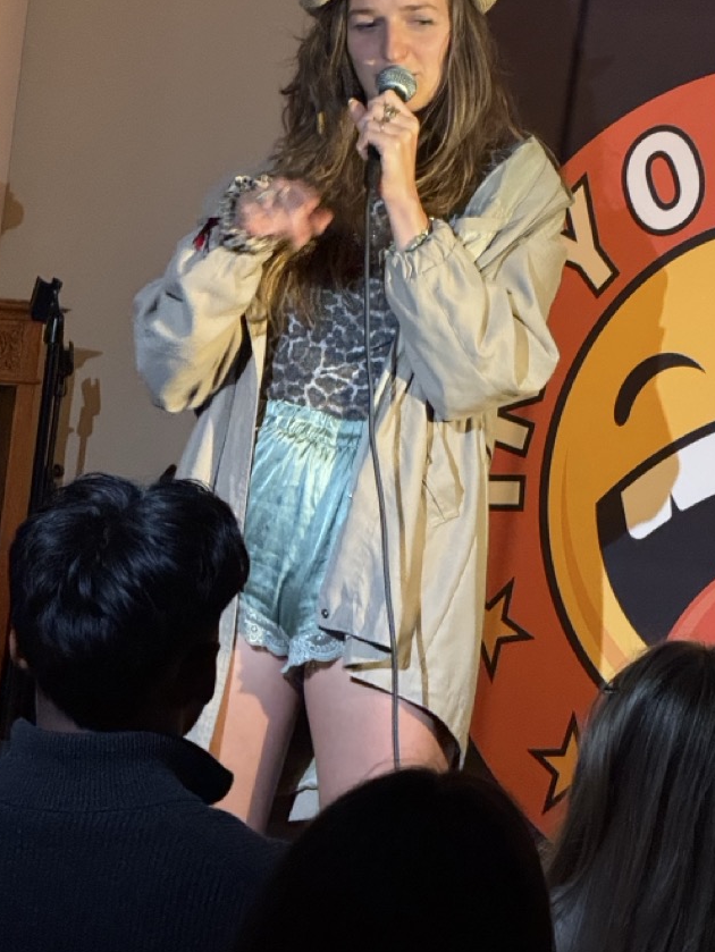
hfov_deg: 8.1
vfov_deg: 10.8
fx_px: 5036
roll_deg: -7.4
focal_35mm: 183
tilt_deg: -2.3
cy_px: 432
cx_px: 401
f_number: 2.8
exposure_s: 1/40
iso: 800
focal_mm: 15.66
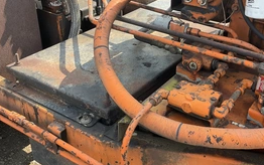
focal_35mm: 47
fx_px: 338
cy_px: 68
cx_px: 162
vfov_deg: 27.4
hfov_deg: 42.4
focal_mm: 3
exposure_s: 1/260
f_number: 1.8
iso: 25
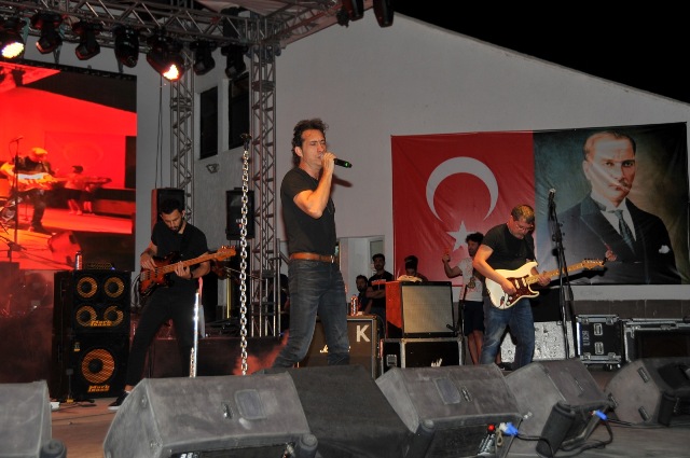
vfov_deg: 26.4
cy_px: 229
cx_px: 345
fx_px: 976
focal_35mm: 51
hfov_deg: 38.9
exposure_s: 1/60
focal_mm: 34
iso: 250
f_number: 5
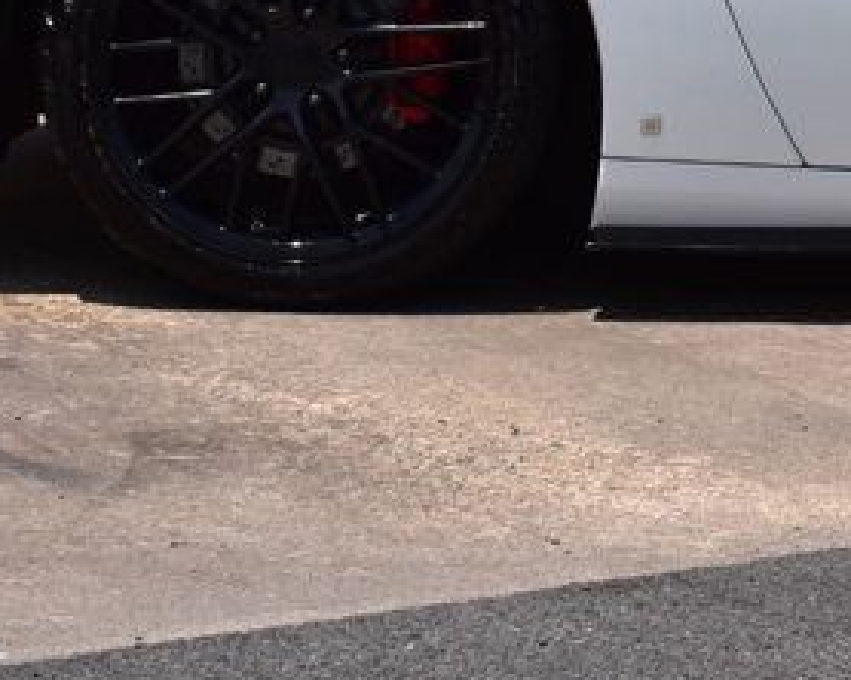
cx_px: 1200
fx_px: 4045
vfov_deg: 9.3
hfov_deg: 11.6
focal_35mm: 161
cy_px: -343
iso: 200
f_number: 11
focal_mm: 31
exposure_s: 1/500
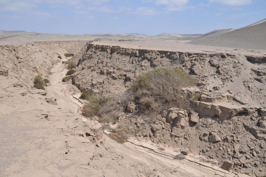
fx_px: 199
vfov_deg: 47.8
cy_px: 88
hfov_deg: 67.4
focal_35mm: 27
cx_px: 133
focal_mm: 18
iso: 200
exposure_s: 1/350
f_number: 9.5
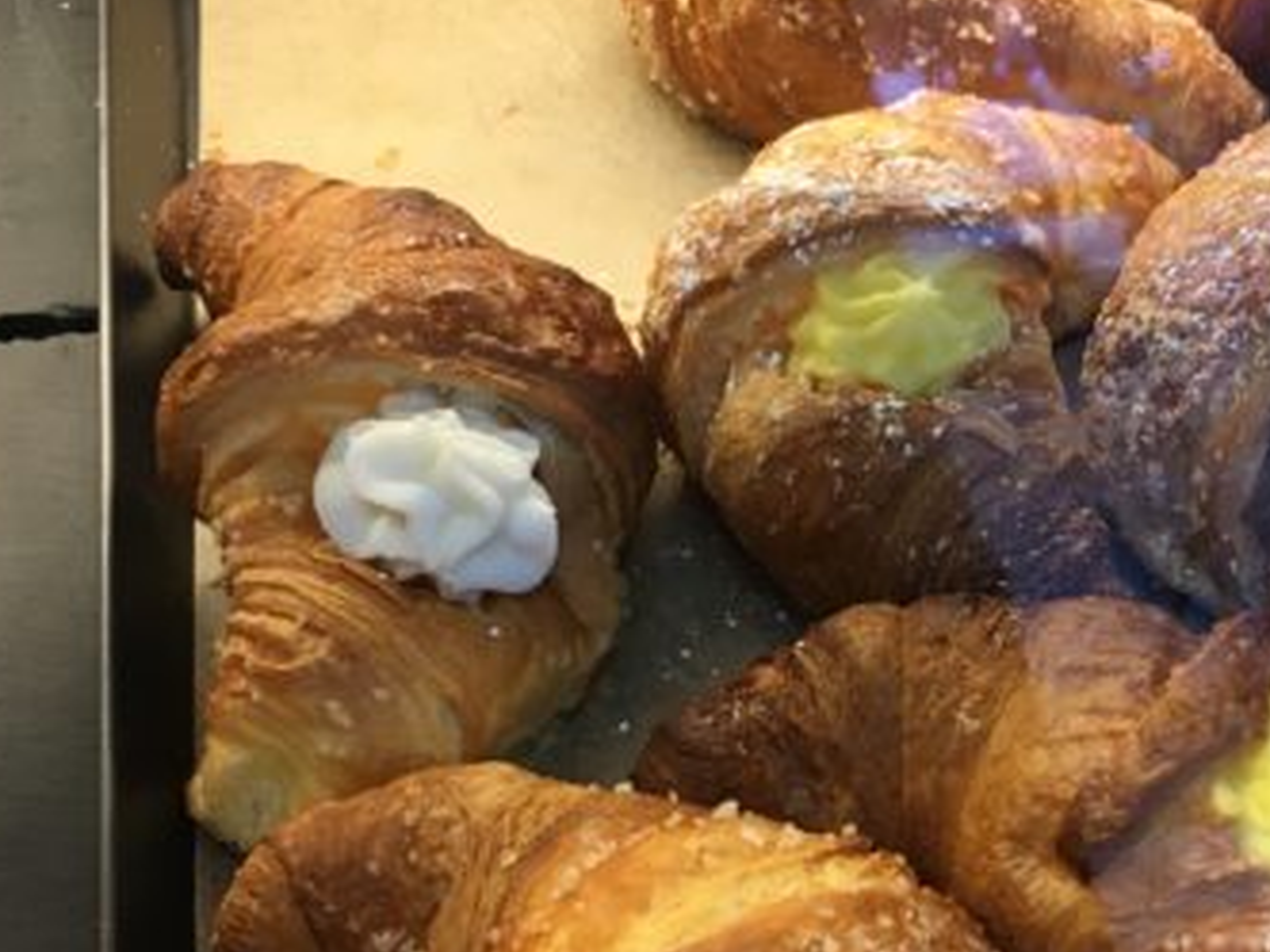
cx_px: 987
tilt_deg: -48.4
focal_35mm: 67
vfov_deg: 21.8
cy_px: 658
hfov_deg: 28.4
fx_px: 2458
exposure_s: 1/33
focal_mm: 4.15
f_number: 2.2
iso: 40
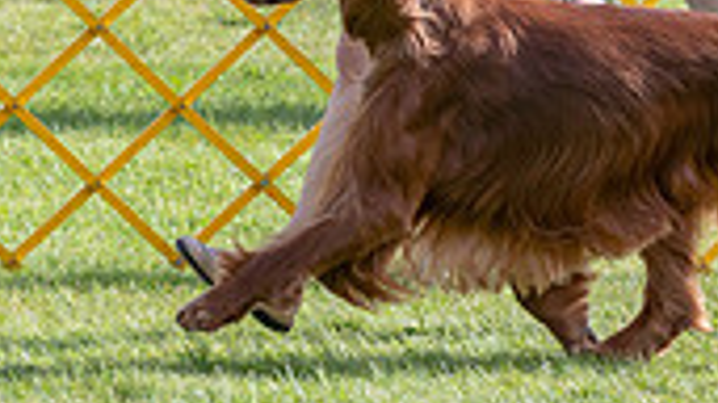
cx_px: 357
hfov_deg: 4.2
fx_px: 9762
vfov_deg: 2.4
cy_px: -136
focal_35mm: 513
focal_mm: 144
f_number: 5.6
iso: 320
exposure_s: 1/1250
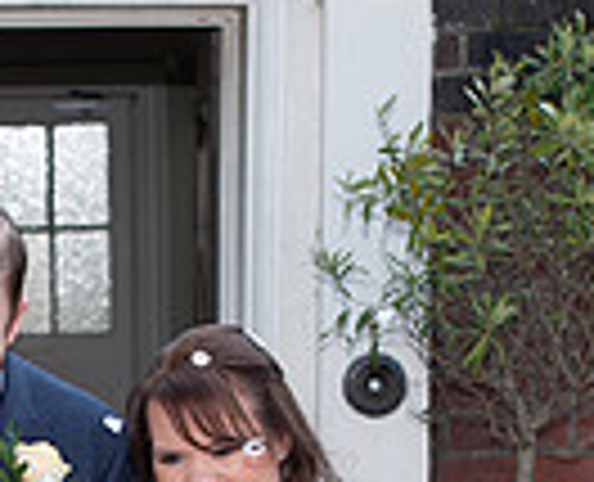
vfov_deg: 8.7
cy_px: 713
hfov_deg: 10.8
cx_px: -46
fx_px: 3092
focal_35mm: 175
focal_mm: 35
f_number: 3.5
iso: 100
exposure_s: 1/500
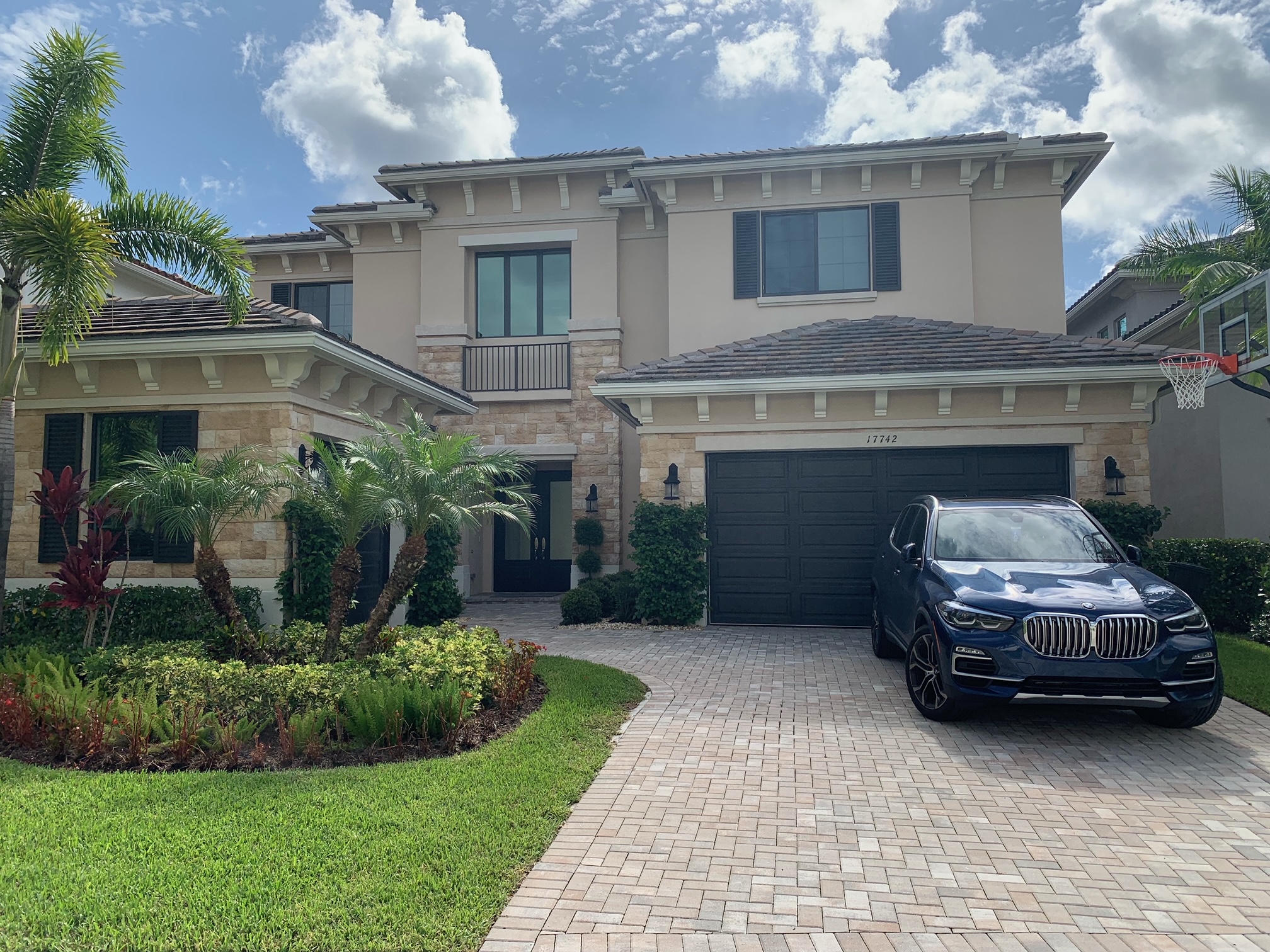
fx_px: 954
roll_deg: +1.1
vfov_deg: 53.1
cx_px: 635
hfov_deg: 67.3
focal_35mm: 26
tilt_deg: +5.0
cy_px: 476
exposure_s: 1/2364
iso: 25
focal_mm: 4.25
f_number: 1.8
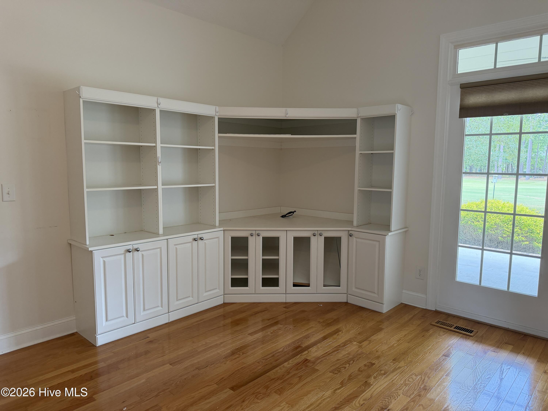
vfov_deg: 56.8
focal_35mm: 24
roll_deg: +0.0
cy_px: 206
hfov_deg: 71.6
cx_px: 274
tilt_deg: -6.6
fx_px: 380
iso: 200
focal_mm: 6.76
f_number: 1.78
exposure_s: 1/123
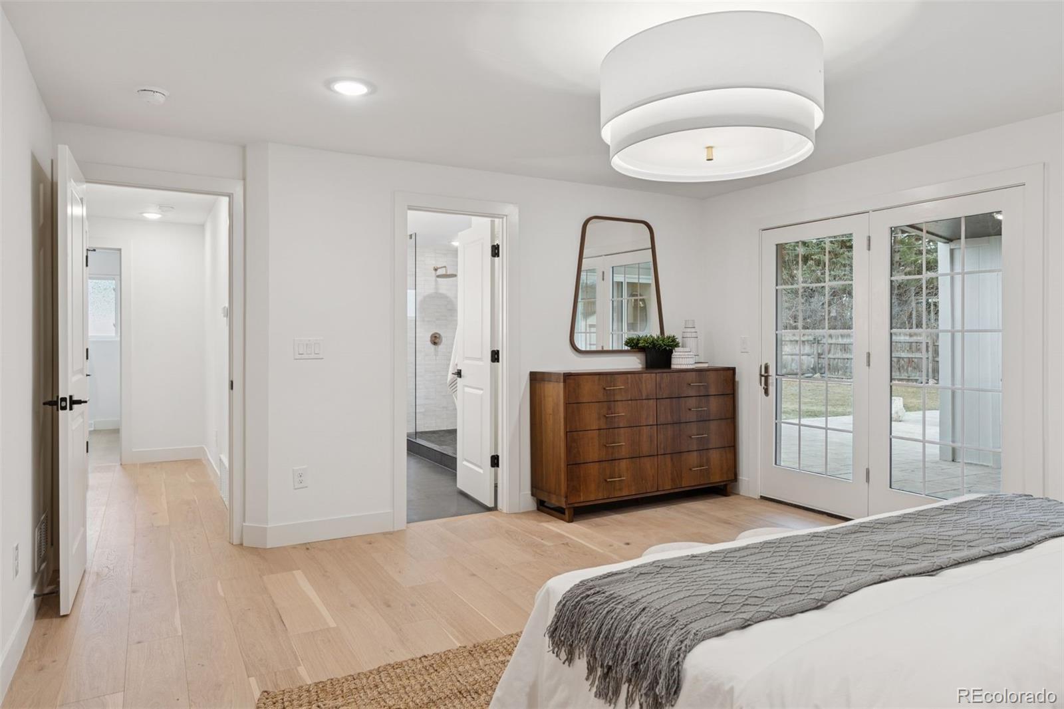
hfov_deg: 76.1
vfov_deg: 55.1
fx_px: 680
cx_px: 532
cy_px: 354
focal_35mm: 23
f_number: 9
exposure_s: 1/20
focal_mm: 23
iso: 400
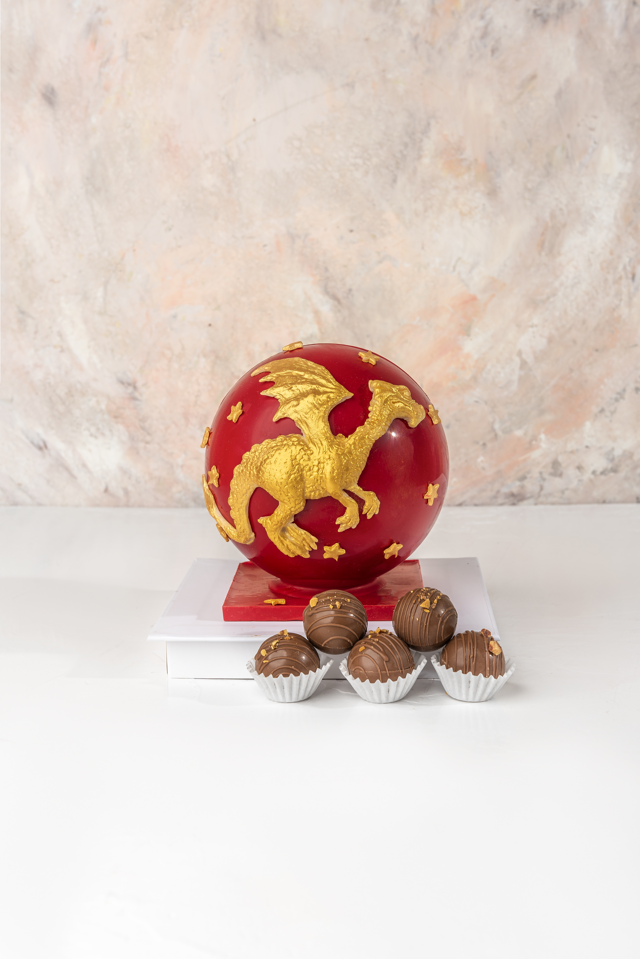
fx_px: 1332
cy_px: 480
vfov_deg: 39.6
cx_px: 320
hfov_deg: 27.0
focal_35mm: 50
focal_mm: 50
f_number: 11
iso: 100
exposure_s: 1/125
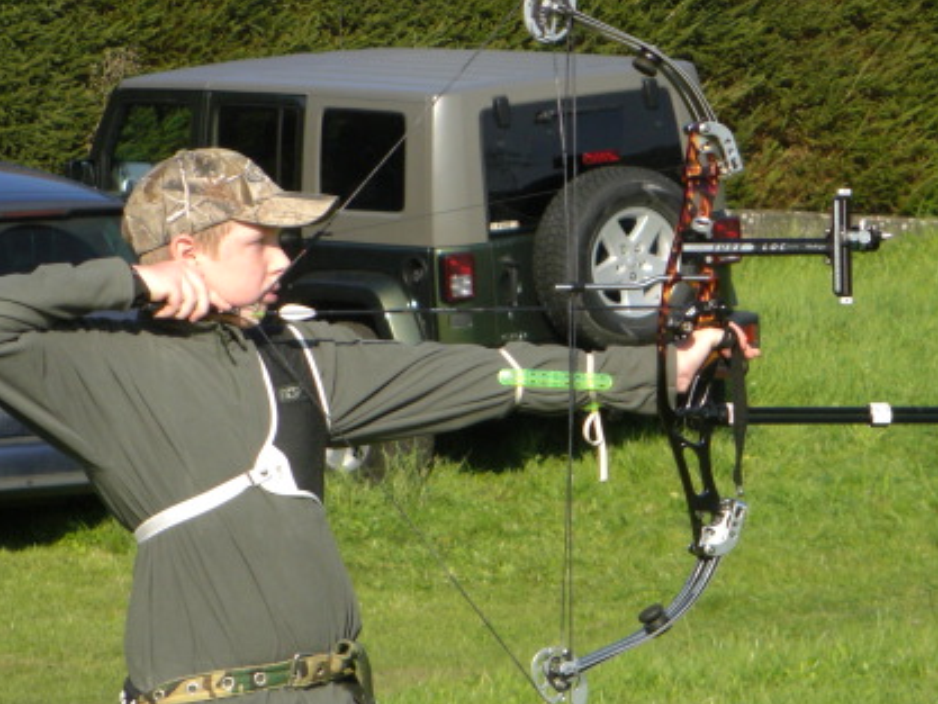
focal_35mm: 391
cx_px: 533
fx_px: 10598
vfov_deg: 3.8
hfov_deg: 5.1
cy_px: 297
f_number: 5.1
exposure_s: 1/500
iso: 100
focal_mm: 42
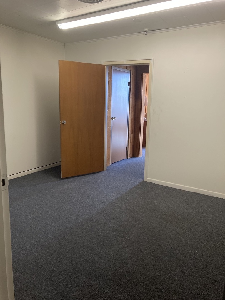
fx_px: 243
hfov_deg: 49.7
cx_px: 112
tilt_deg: -11.1
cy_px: 150
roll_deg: -1.4
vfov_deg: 63.4
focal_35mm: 28
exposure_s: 1/60
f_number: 1.8
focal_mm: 3.99
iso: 250
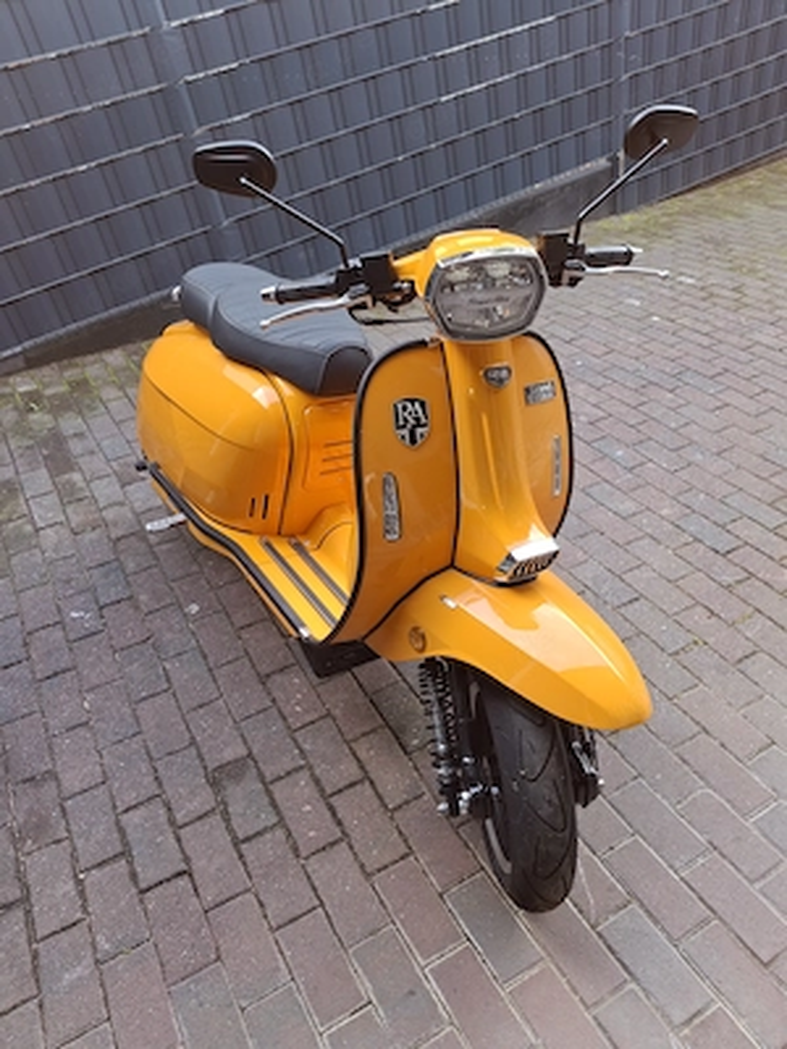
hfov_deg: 54.9
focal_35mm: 25
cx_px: 394
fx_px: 758
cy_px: 524
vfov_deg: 69.4
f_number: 1.8
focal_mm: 4.69
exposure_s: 1/115
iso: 25
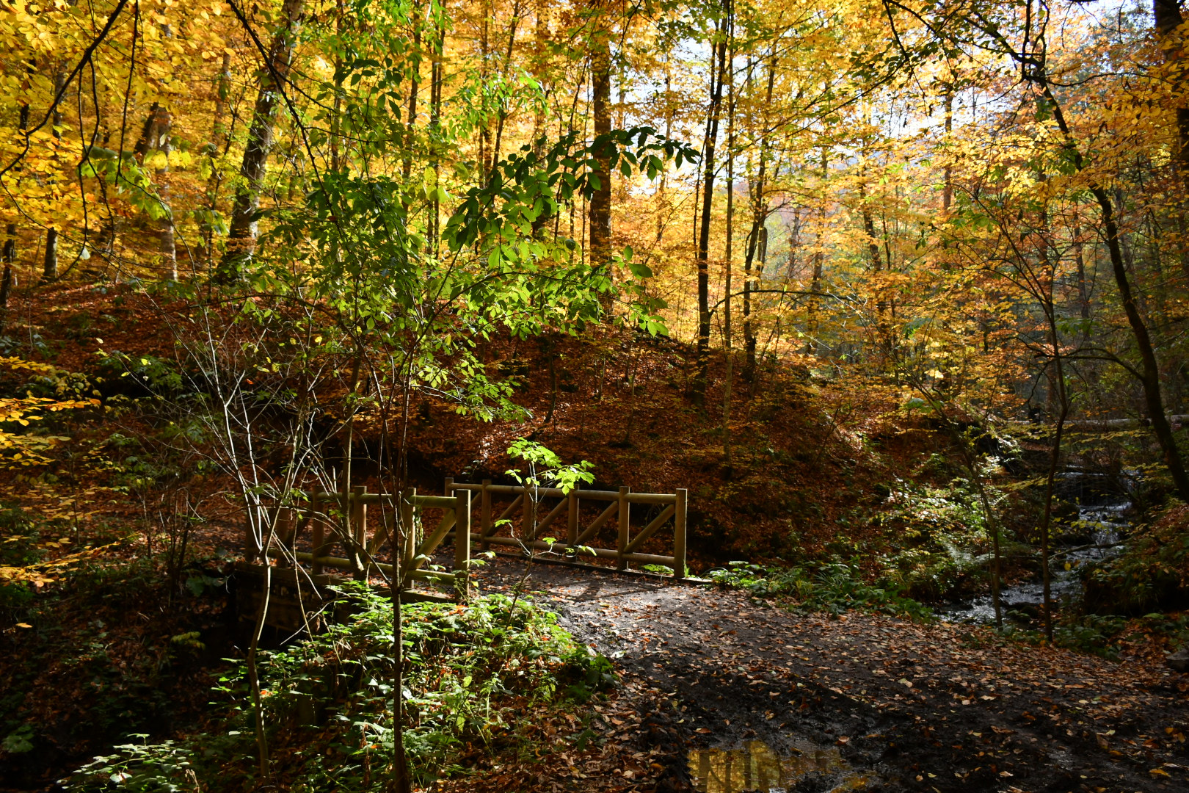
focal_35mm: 27
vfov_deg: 47.9
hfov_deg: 67.4
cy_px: 396
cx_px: 594
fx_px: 892
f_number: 3.5
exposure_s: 1/640
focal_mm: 18
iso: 200
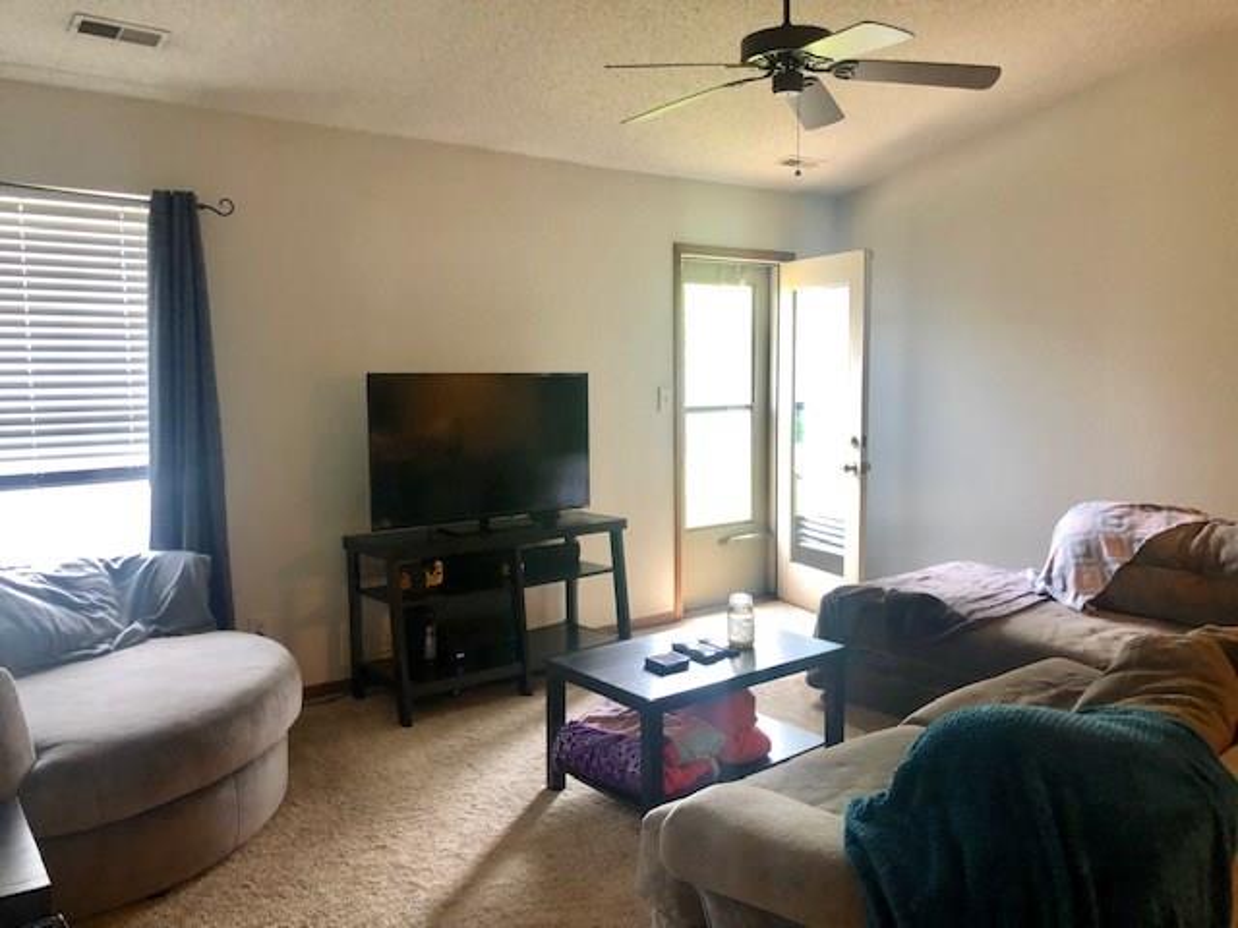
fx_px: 1001
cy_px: 464
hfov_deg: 63.4
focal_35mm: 28
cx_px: 619
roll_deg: +0.7
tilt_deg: -5.9
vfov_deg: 49.7
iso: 40
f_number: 1.8
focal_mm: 4
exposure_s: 1/30
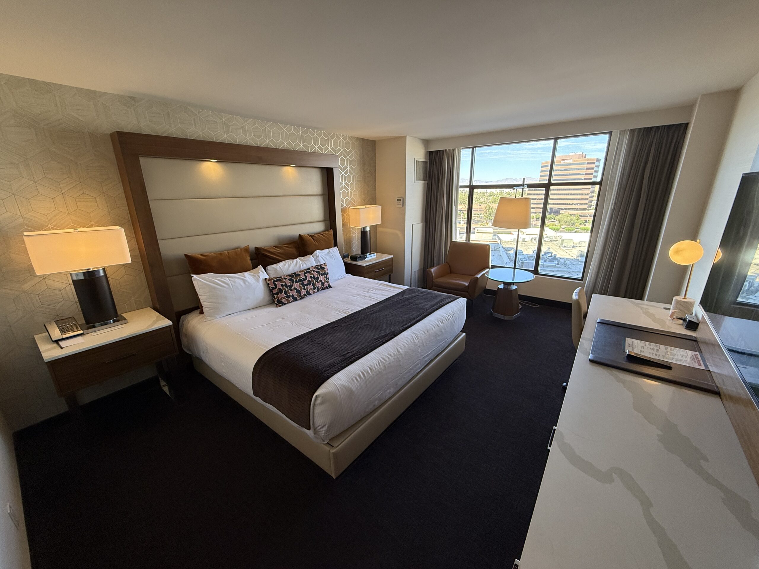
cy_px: 284
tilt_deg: -17.4
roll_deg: +0.6
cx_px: 380
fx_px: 307
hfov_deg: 102.1
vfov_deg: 85.7
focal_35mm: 14
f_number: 2.2
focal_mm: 2.22
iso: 160
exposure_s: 1/120
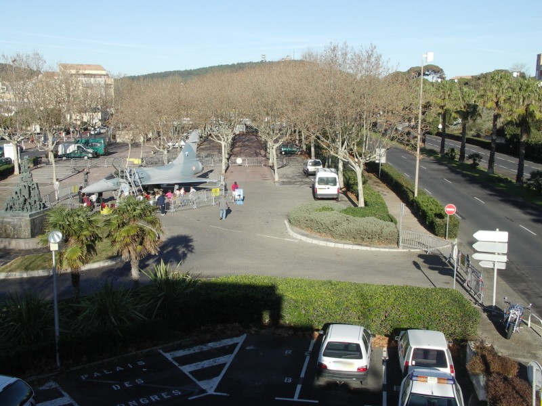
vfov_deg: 26.1
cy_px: 203
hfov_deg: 34.3
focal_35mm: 56
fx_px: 877
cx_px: 271
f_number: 9
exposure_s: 1/125
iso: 100
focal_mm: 14.5
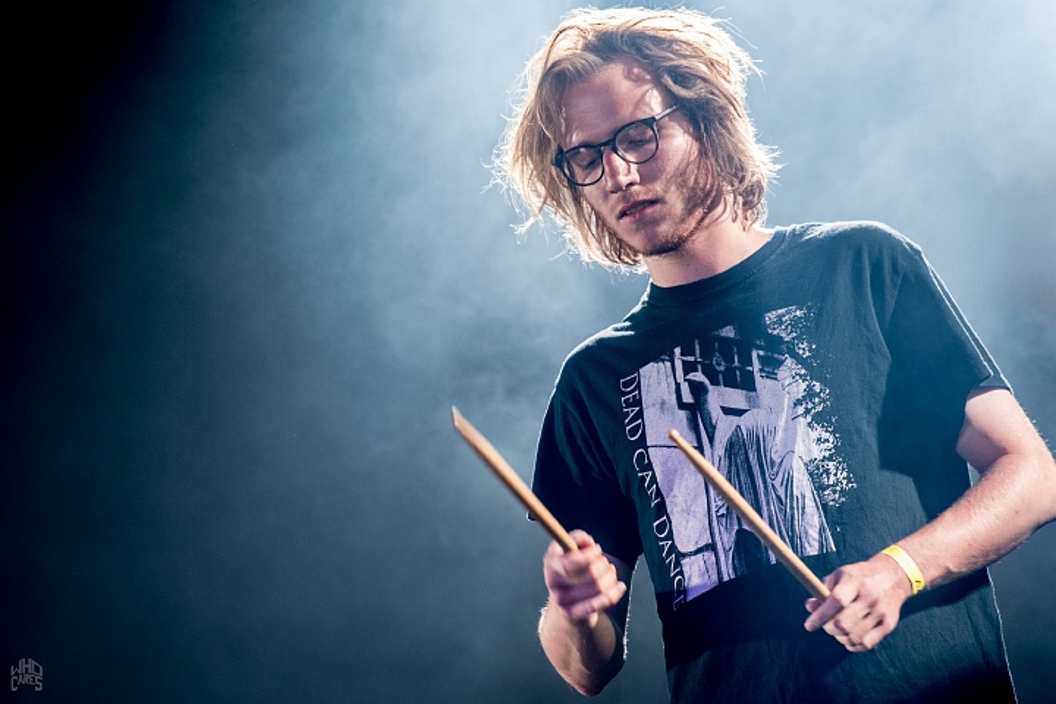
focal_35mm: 285
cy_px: 352
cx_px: 528
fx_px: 8359
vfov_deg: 4.8
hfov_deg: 7.2
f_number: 2.8
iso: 320
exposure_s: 1/100
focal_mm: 190
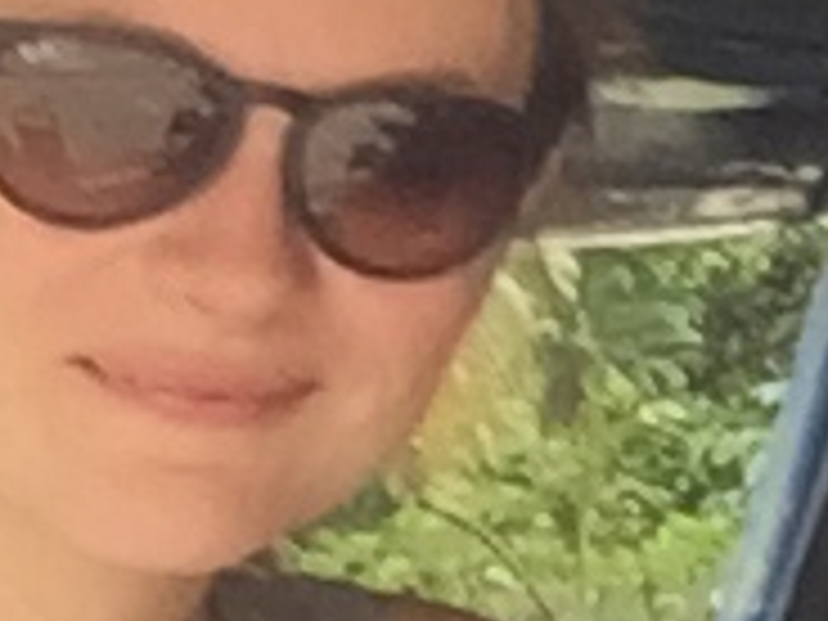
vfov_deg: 6.8
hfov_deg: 8.0
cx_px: 2390
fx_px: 5167
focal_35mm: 216
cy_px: -225
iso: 32
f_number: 2.2
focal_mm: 2.65
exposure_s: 1/108
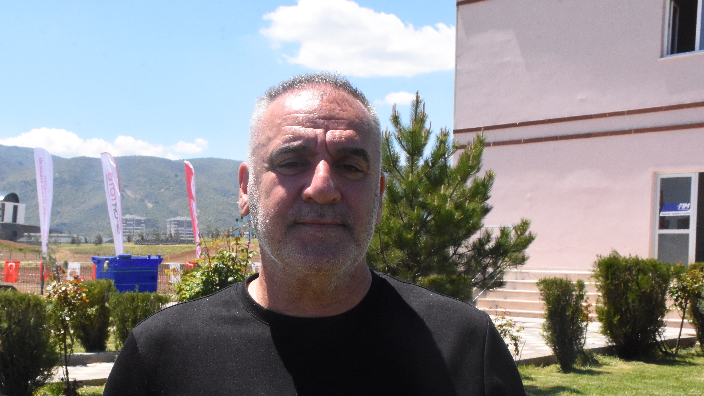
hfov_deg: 38.3
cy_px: 303
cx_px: 279
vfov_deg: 22.0
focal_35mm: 54
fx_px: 1008
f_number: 18
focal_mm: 26
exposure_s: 1/640
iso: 2000
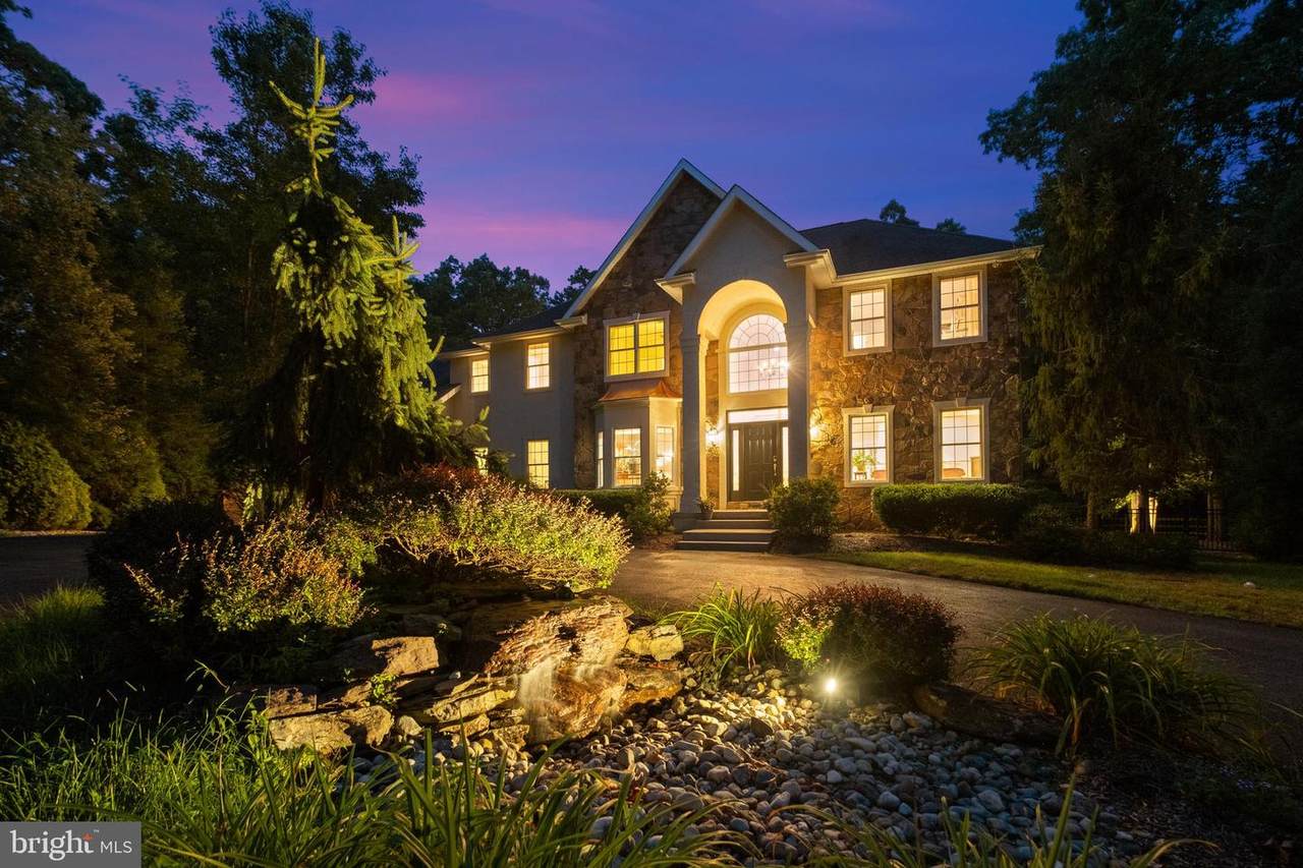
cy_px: 434
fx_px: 543
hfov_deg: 100.4
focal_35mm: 15
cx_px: 652
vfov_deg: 77.3
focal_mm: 10
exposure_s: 1.9
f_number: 4
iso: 640
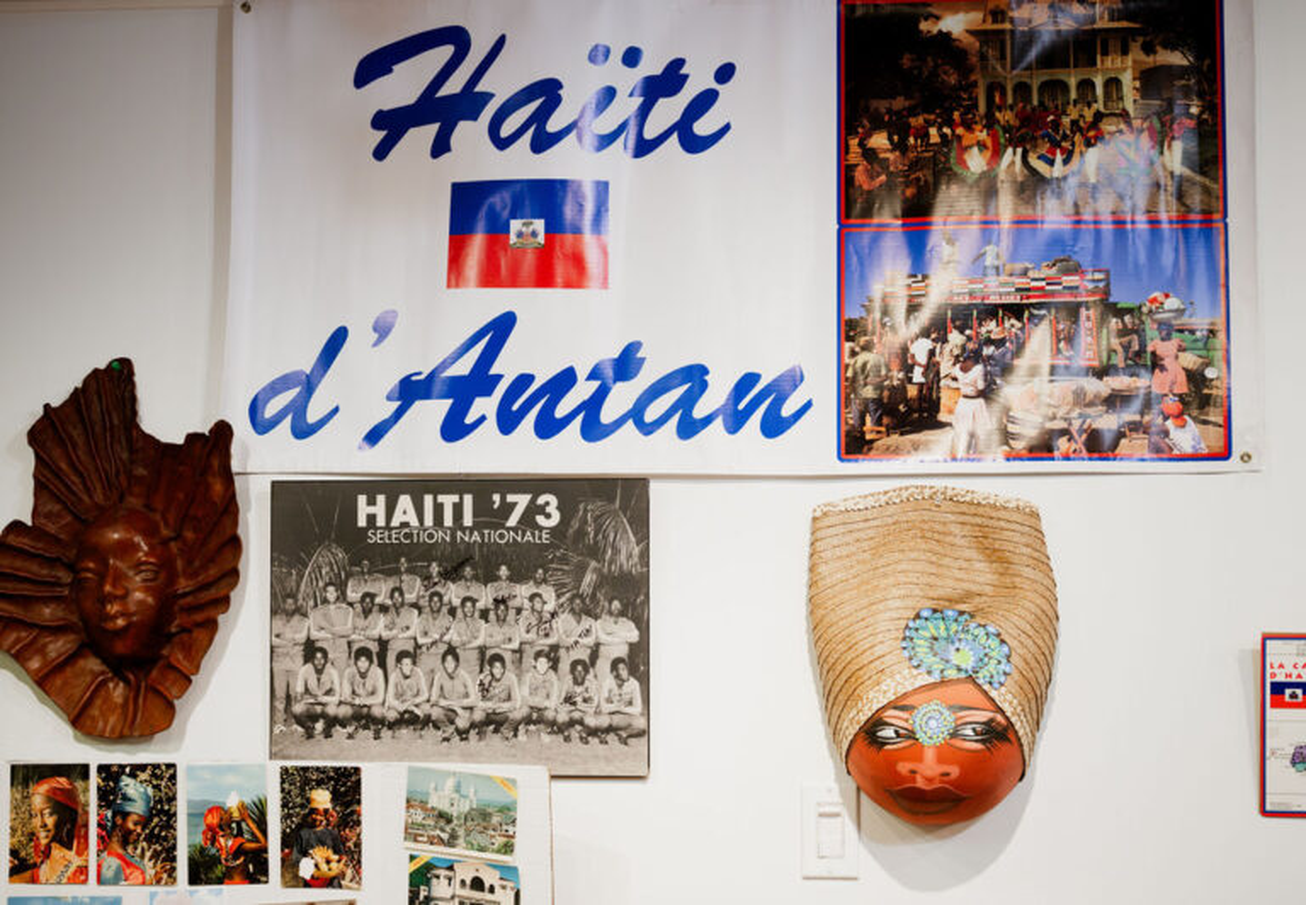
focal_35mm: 59
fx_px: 2180
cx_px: 687
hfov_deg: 33.3
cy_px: 447
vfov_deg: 23.4
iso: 3200
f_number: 2.8
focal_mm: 55
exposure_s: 1/320
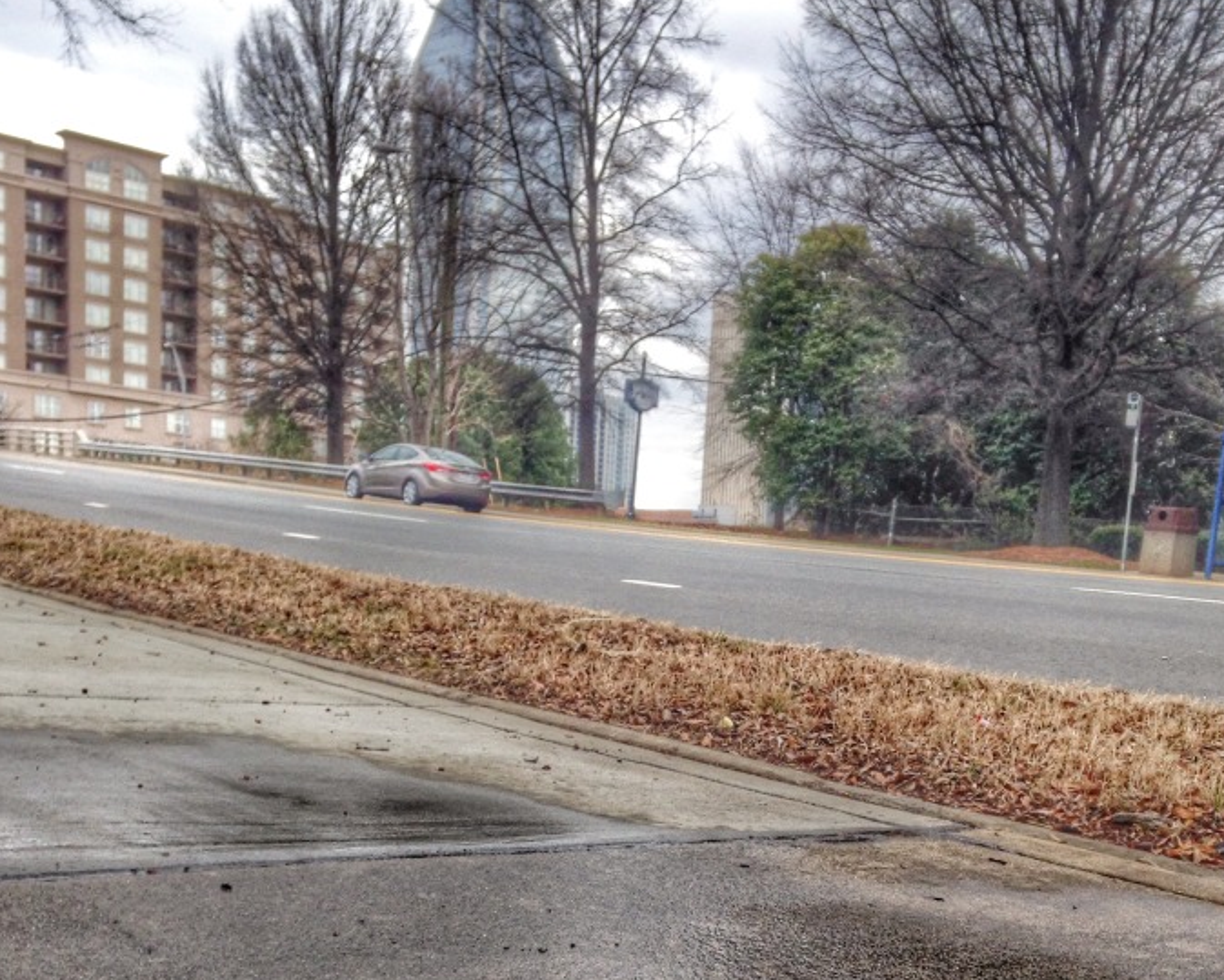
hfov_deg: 38.0
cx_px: 633
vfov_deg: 30.0
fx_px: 1776
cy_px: 802
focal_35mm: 49
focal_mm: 4.12
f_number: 2.4
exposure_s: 1/282
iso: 50
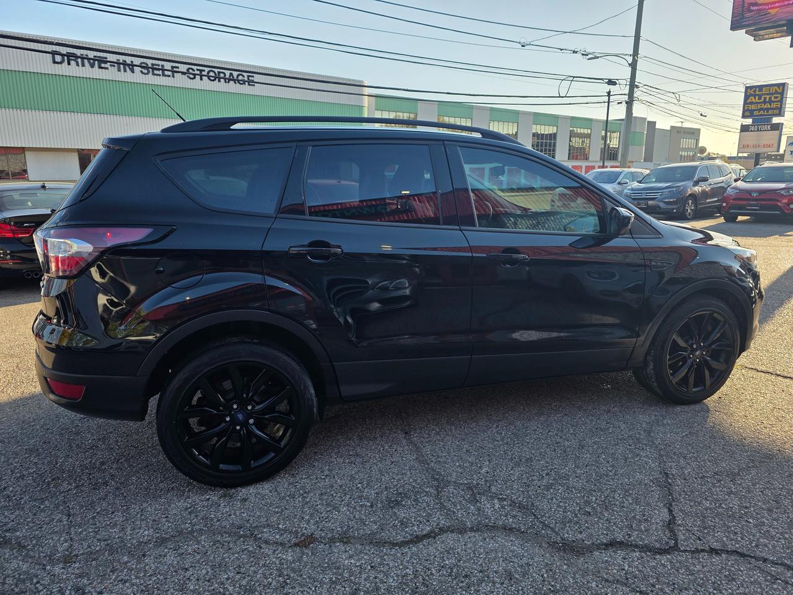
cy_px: 298
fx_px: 527
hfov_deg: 73.9
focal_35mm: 23
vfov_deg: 58.9
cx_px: 396
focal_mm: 6.3
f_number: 1.7
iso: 80
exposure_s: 1/2805
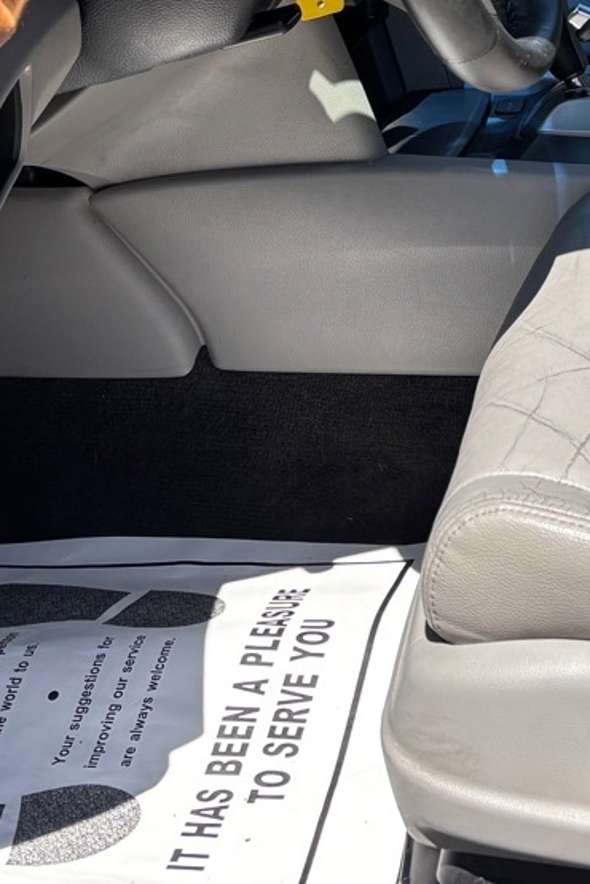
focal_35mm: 78
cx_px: 848
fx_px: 1917
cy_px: -21
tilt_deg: -16.3
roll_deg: -0.2
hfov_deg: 16.2
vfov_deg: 24.7
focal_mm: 5.96
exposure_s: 1/1178
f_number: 1.6
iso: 50
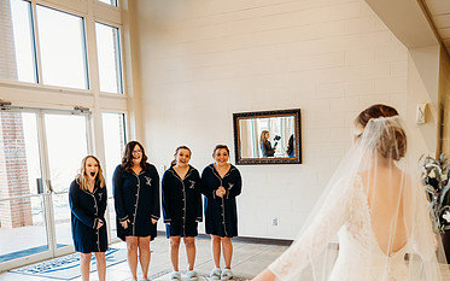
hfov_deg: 51.5
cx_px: 245
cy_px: 218
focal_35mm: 38
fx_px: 466
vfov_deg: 32.8
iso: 400
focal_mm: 24
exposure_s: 1/160
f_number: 1.8
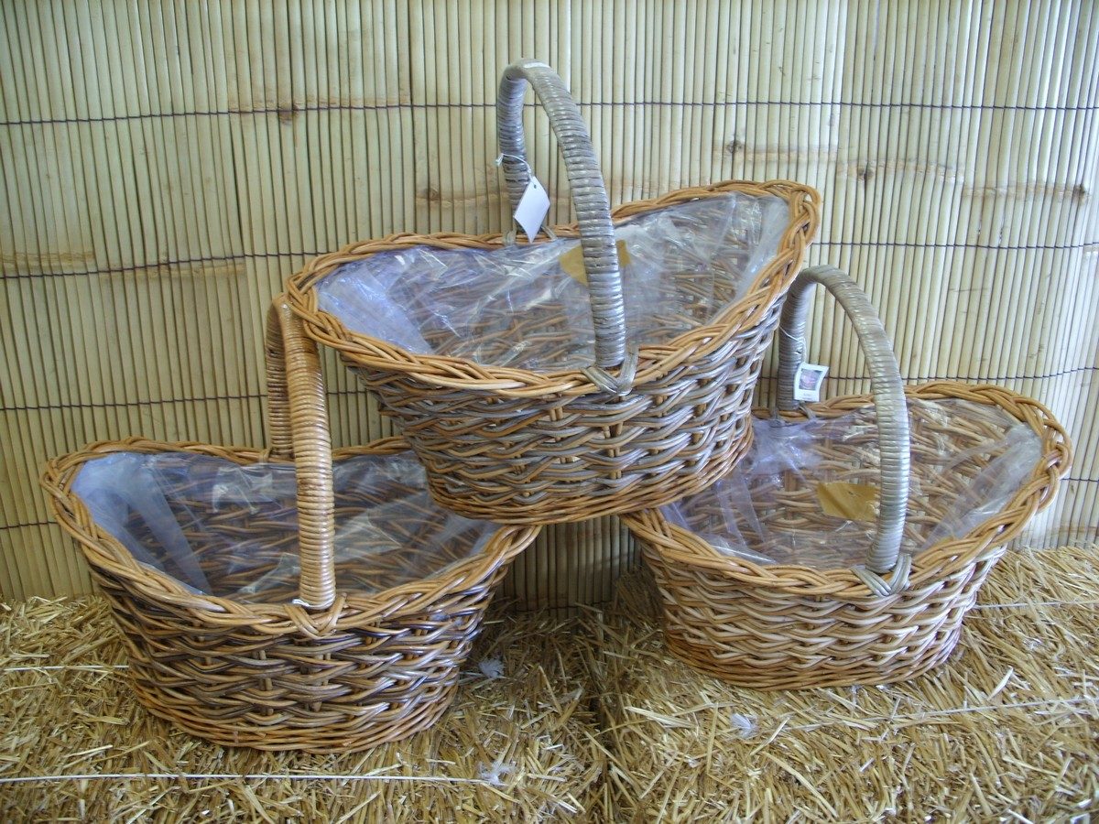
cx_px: 550
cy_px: 412
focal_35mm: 38
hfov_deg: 49.0
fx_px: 1206
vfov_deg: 37.7
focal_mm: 7.8
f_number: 2.8
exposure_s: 1/8
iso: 50
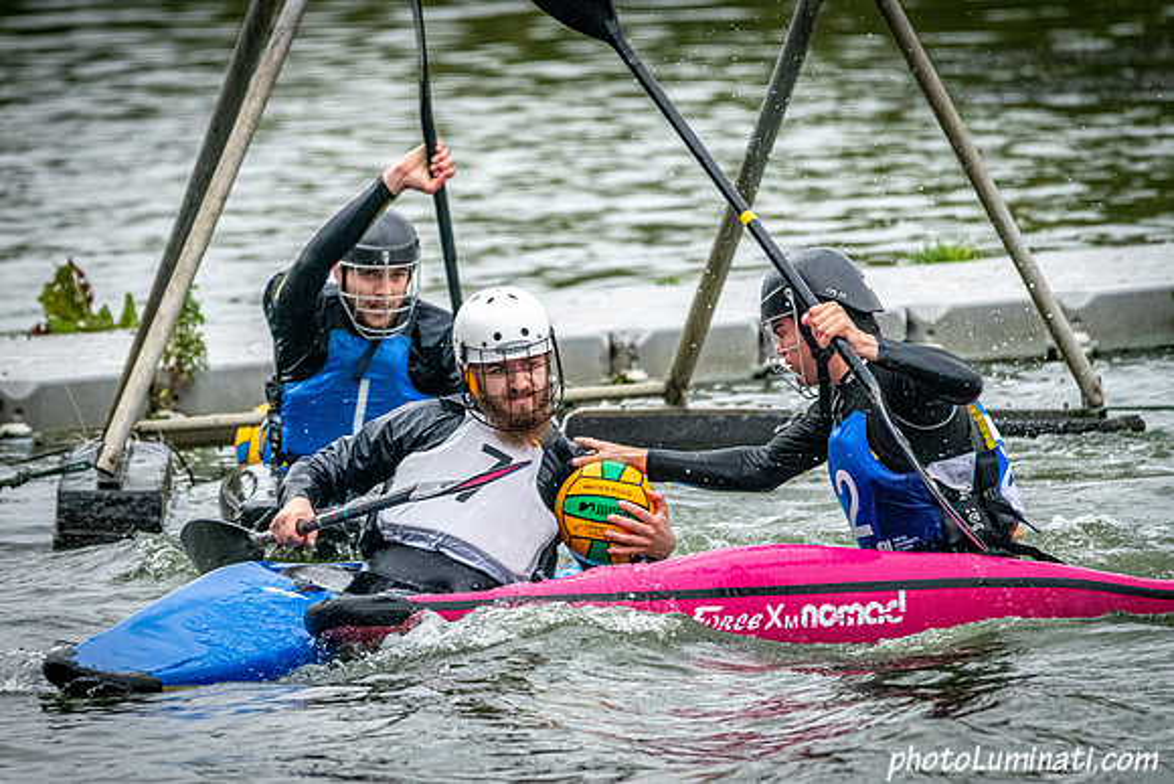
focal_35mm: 520
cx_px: 411
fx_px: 16969
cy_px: 510
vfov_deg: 2.6
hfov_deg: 4.0
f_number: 7.1
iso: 3200
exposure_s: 1/2500
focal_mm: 400
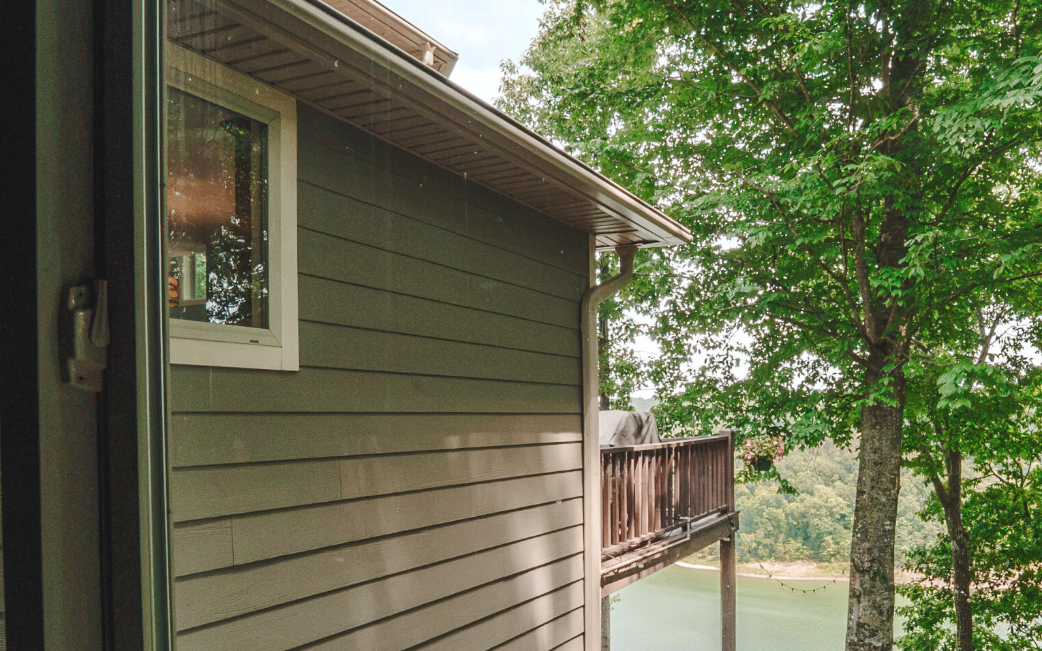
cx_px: 642
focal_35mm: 28
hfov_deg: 65.6
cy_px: 426
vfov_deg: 44.0
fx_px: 795
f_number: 20
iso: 12800
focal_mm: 14
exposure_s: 1/250
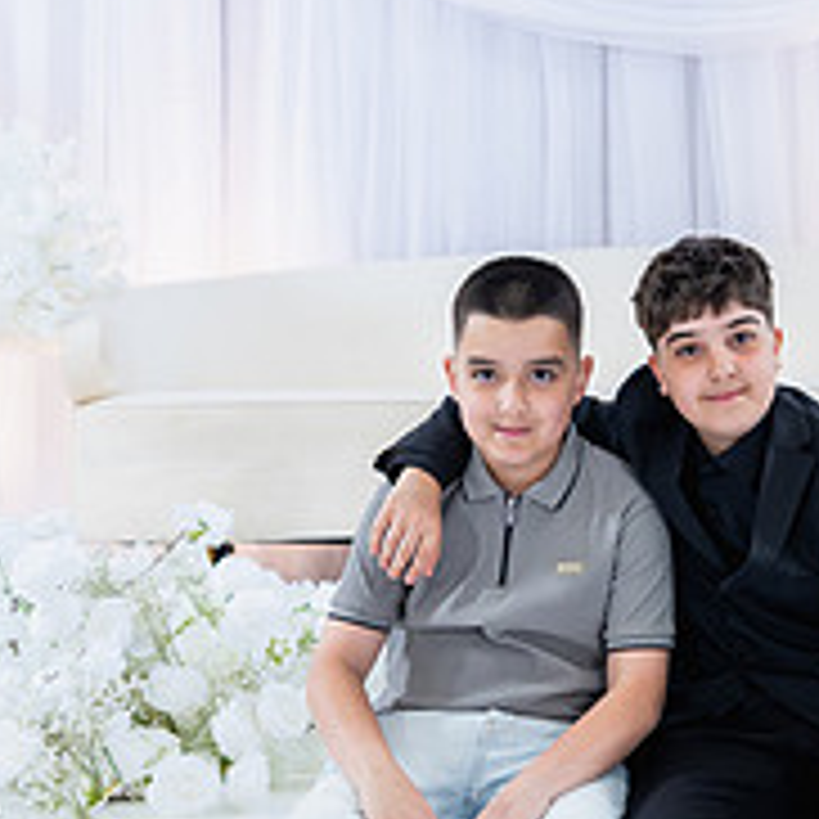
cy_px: 619
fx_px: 2034
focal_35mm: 76
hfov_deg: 22.7
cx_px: 495
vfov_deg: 22.5
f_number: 3.2
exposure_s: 1/160
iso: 640
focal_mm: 28
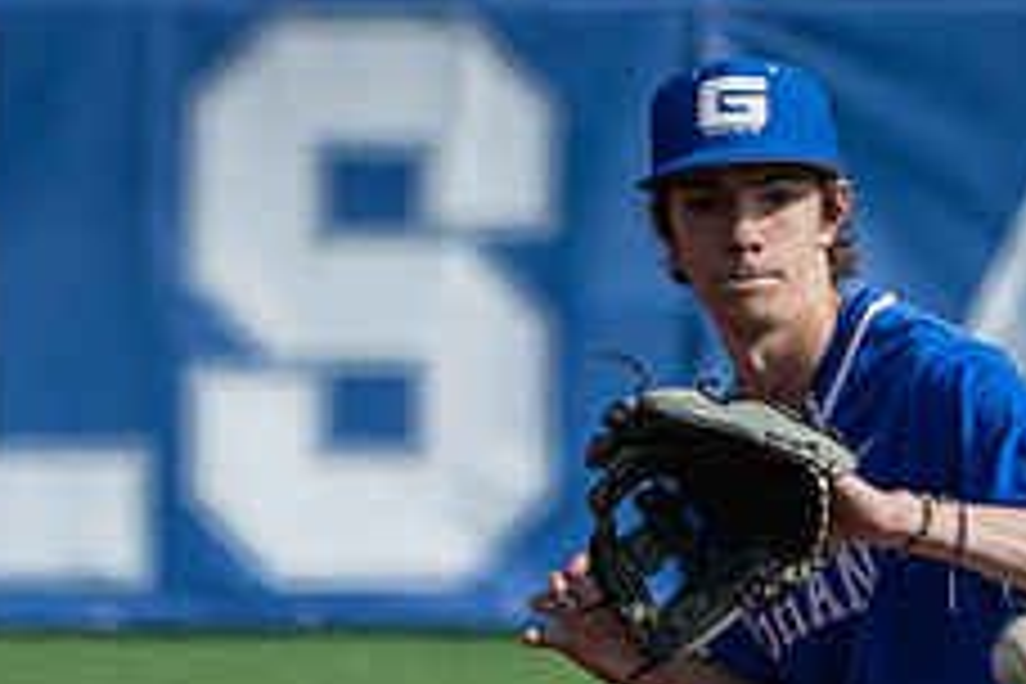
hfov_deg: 1.7
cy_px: 640
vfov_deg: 1.2
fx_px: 33599
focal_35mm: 1179
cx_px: 476
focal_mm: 260
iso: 220
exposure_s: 1/1600
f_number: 5.6
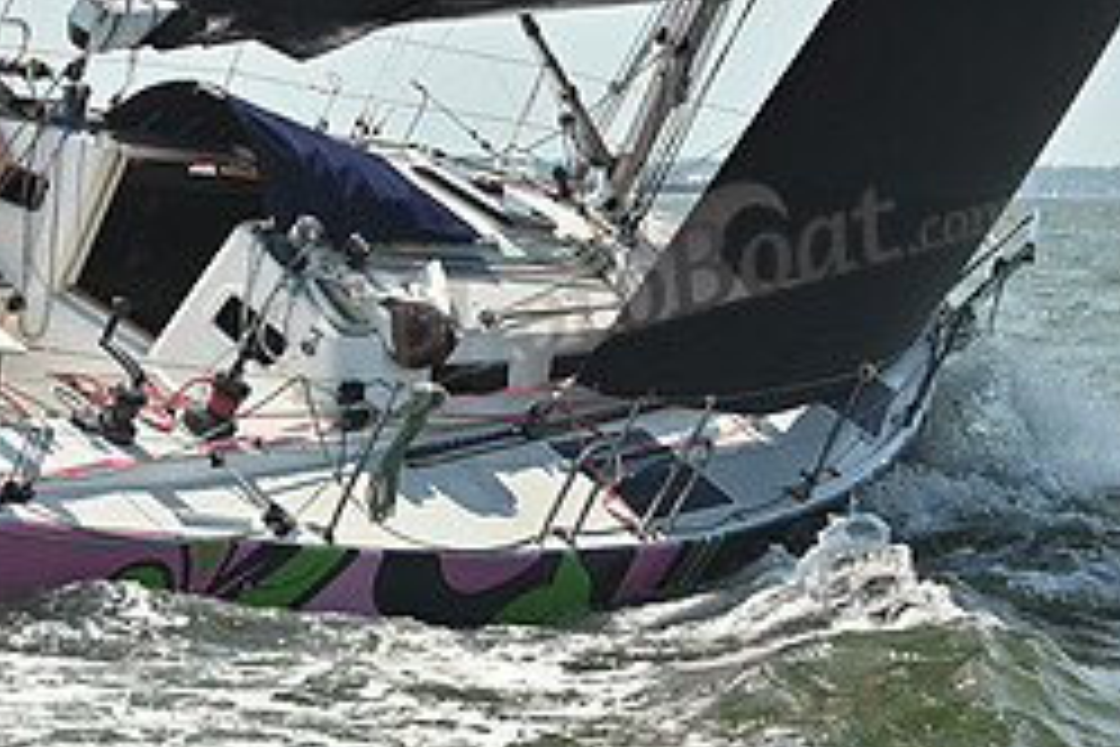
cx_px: 153
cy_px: 106
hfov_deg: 12.5
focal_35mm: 163
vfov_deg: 8.4
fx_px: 5071
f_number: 6.3
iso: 320
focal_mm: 70
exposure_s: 1/2000
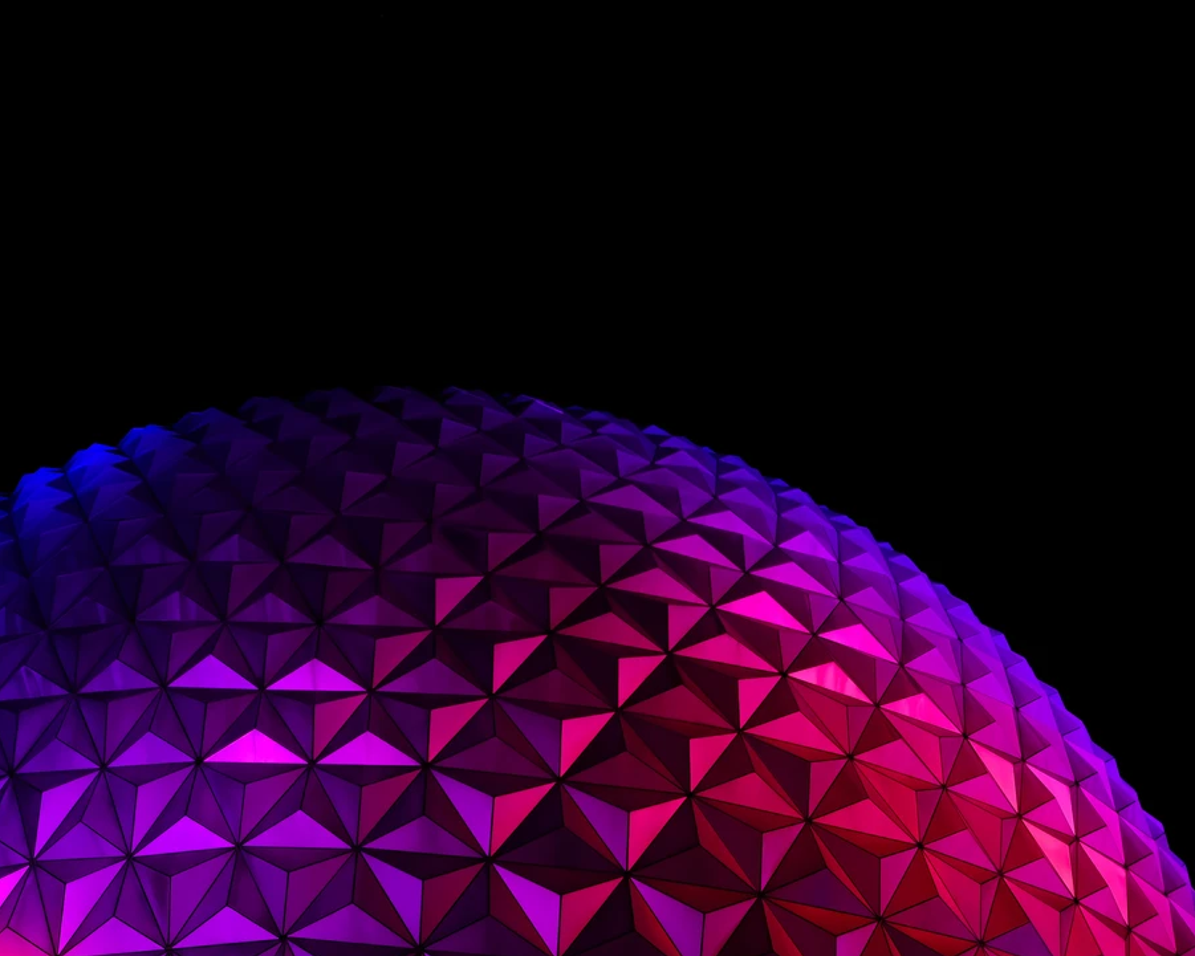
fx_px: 1273
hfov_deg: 49.3
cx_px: 390
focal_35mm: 36
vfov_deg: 41.1
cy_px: 532
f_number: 2.8
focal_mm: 18
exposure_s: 1/25
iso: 500
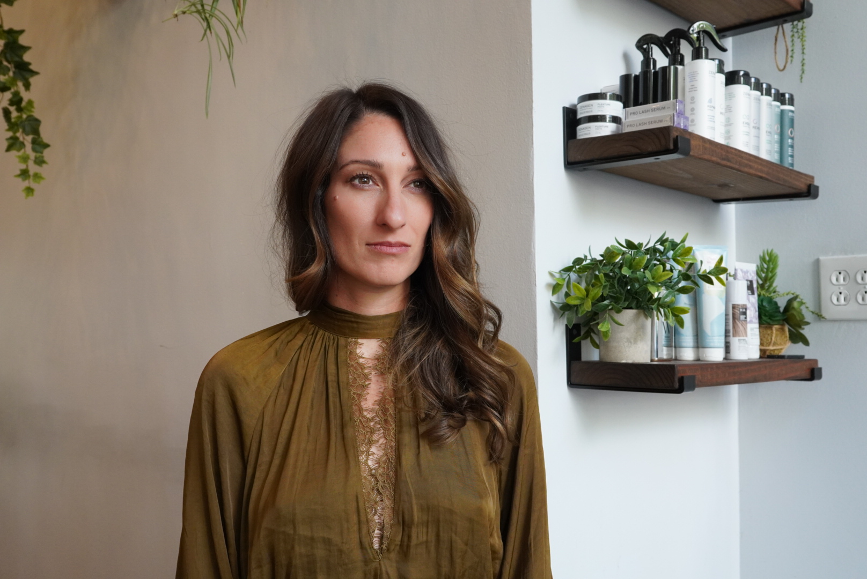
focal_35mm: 36
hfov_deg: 53.1
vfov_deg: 36.9
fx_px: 868
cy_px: 290
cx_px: 434
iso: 1250
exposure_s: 1/125
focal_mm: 24
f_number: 6.3
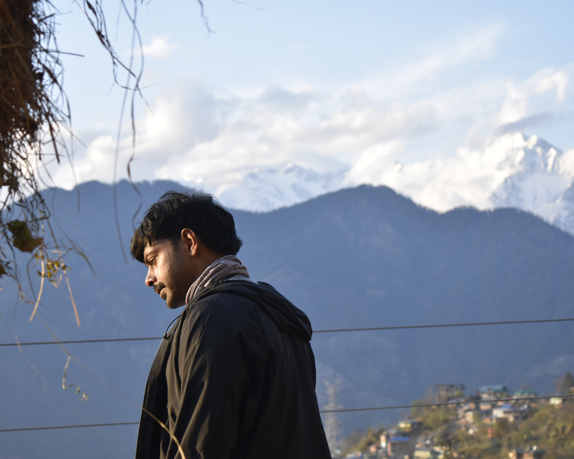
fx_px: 1590
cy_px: 231
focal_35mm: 94
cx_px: 255
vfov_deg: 16.4
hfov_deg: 20.5
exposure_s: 1/250
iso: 400
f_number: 5.6
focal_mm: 55
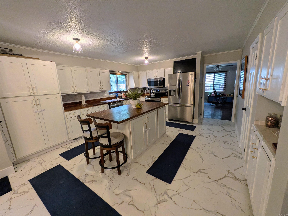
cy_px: 108
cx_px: 144
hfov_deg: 102.1
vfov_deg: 85.7
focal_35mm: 14
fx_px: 116
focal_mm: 1.85
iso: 191
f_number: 2.2
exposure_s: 1/60
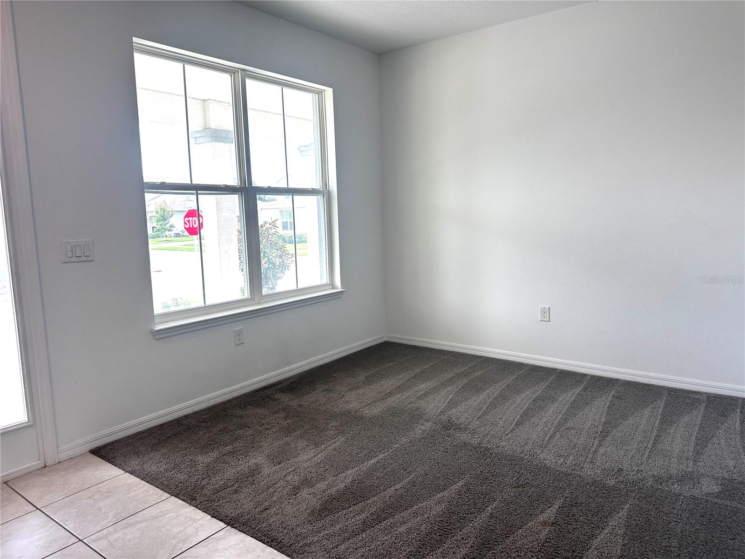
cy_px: 280
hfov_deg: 71.6
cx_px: 372
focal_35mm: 24
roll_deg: +1.2
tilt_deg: -7.2
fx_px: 517
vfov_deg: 56.8
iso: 64
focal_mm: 6.86
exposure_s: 1/162
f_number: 1.78
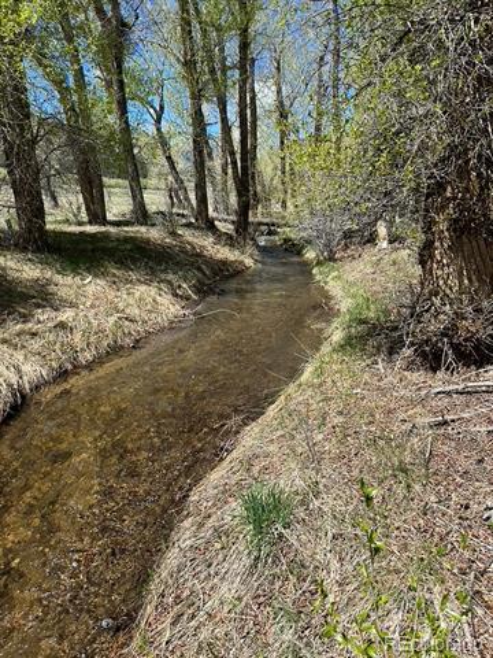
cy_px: 329
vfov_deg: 71.6
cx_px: 246
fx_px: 456
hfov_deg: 56.8
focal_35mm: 24
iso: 80
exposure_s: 1/3058
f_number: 1.78
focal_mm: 6.86
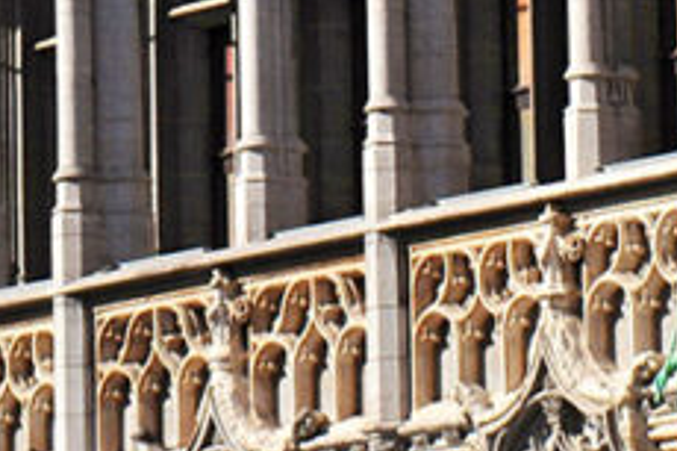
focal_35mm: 467
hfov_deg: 4.4
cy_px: -330
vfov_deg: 2.9
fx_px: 8776
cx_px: -106
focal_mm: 70
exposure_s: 1/250
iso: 200
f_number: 6.3
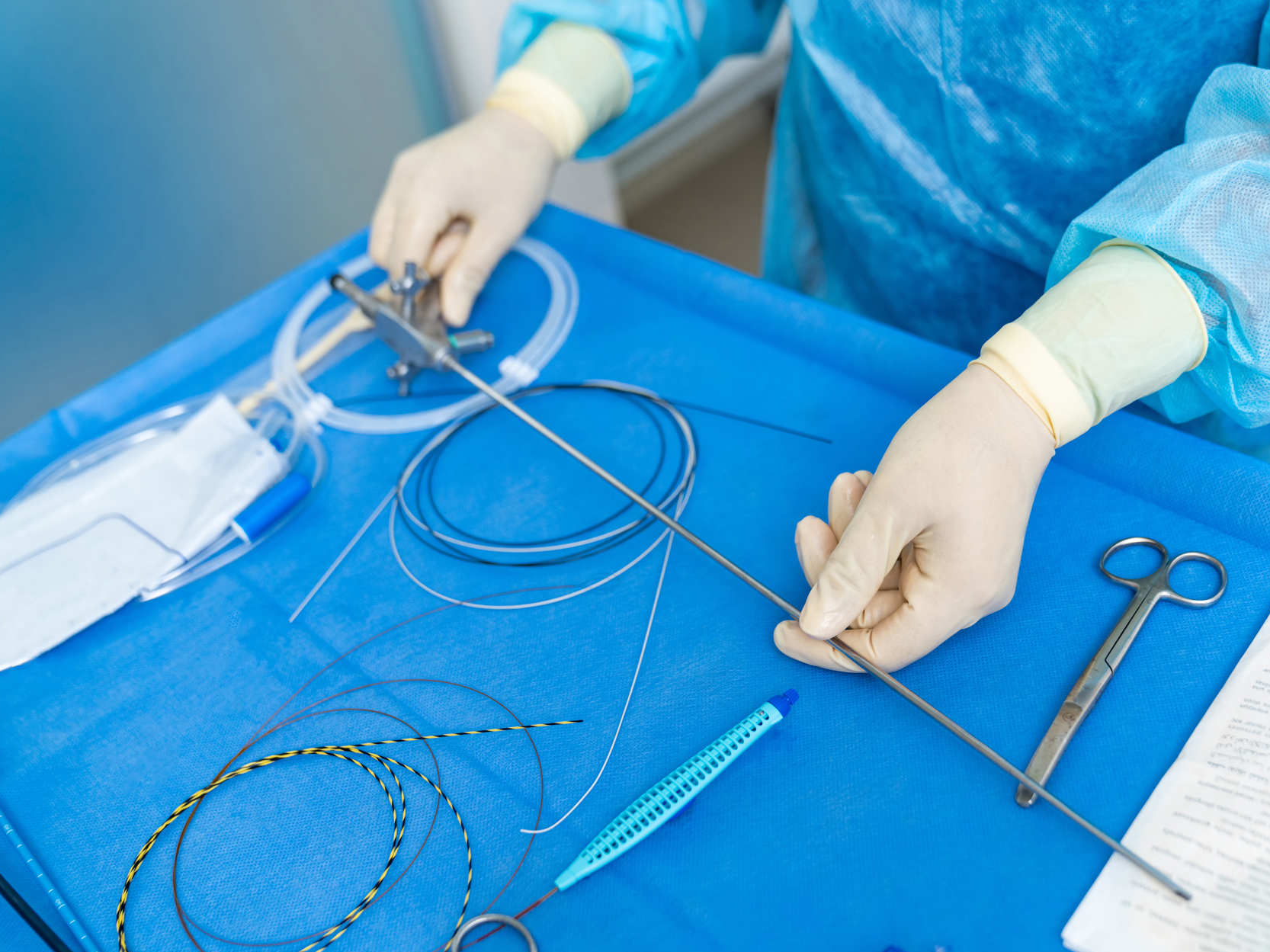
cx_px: 726
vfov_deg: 35.1
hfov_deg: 45.7
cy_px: 482
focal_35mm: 41
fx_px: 1504
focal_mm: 37
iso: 320
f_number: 3.2
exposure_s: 1/250
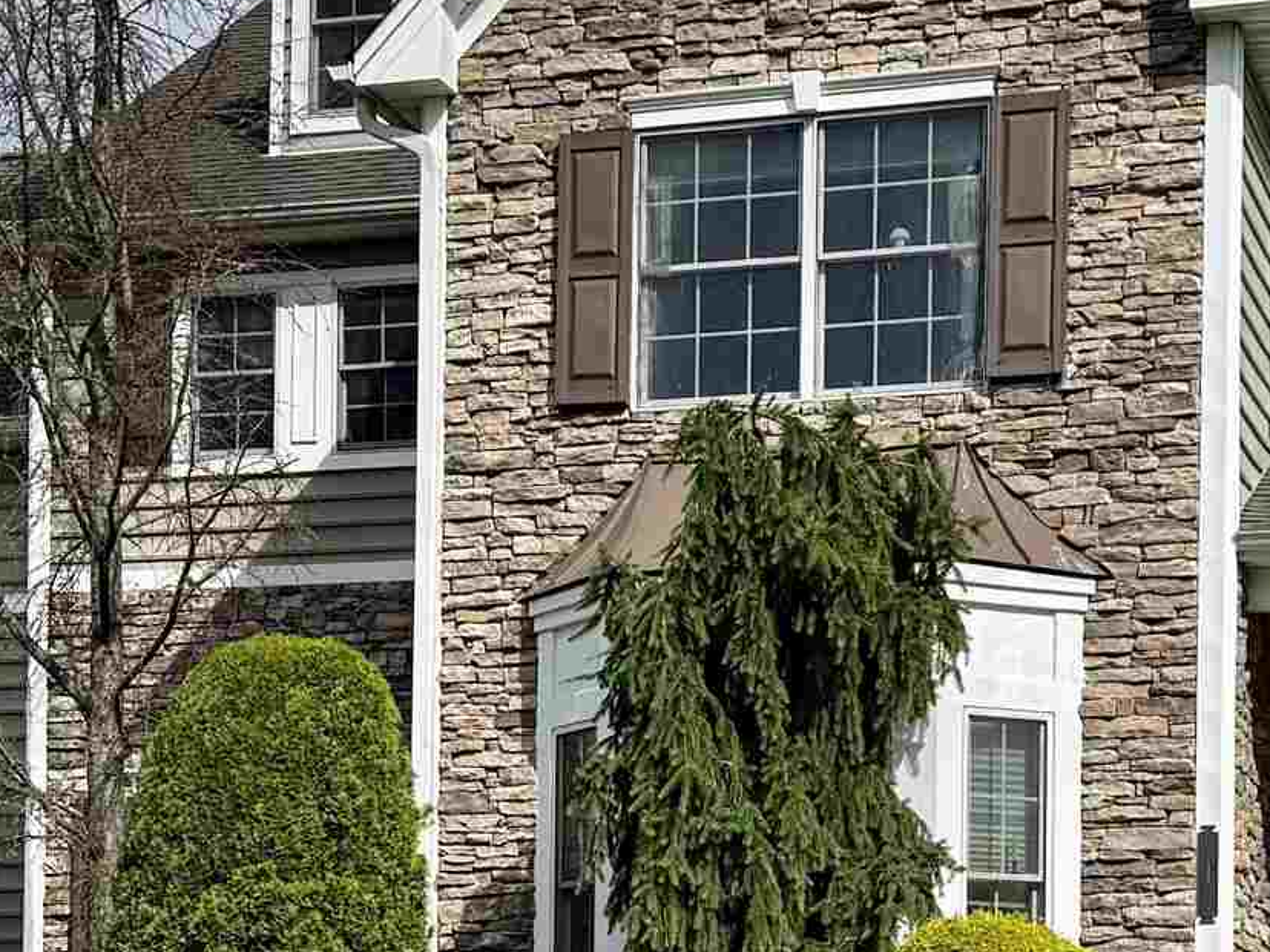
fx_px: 3265
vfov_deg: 16.2
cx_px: 607
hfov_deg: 22.0
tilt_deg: +2.5
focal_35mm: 89
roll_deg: -0.2
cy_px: 1006
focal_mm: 6.76
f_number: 1.78
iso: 80
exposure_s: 1/4405
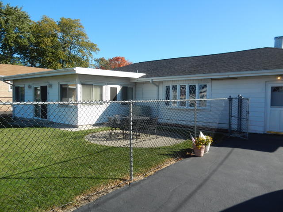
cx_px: 142
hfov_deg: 69.4
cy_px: 106
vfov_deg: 54.9
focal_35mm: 25
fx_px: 204
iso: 125
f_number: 3.2
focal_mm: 4.5
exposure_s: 1/1000
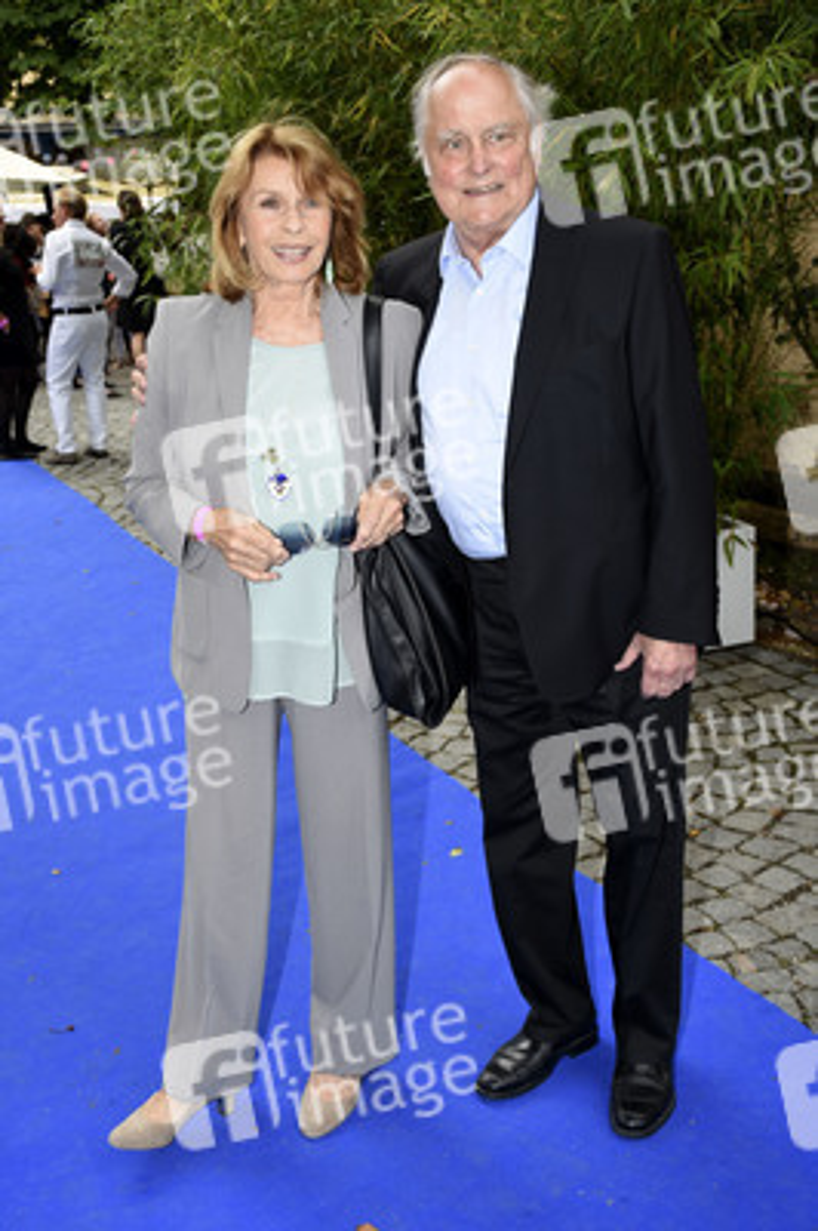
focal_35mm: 39
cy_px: 616
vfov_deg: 49.6
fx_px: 1331
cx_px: 409
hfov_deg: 34.2
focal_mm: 26
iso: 100
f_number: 3.8
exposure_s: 1/160
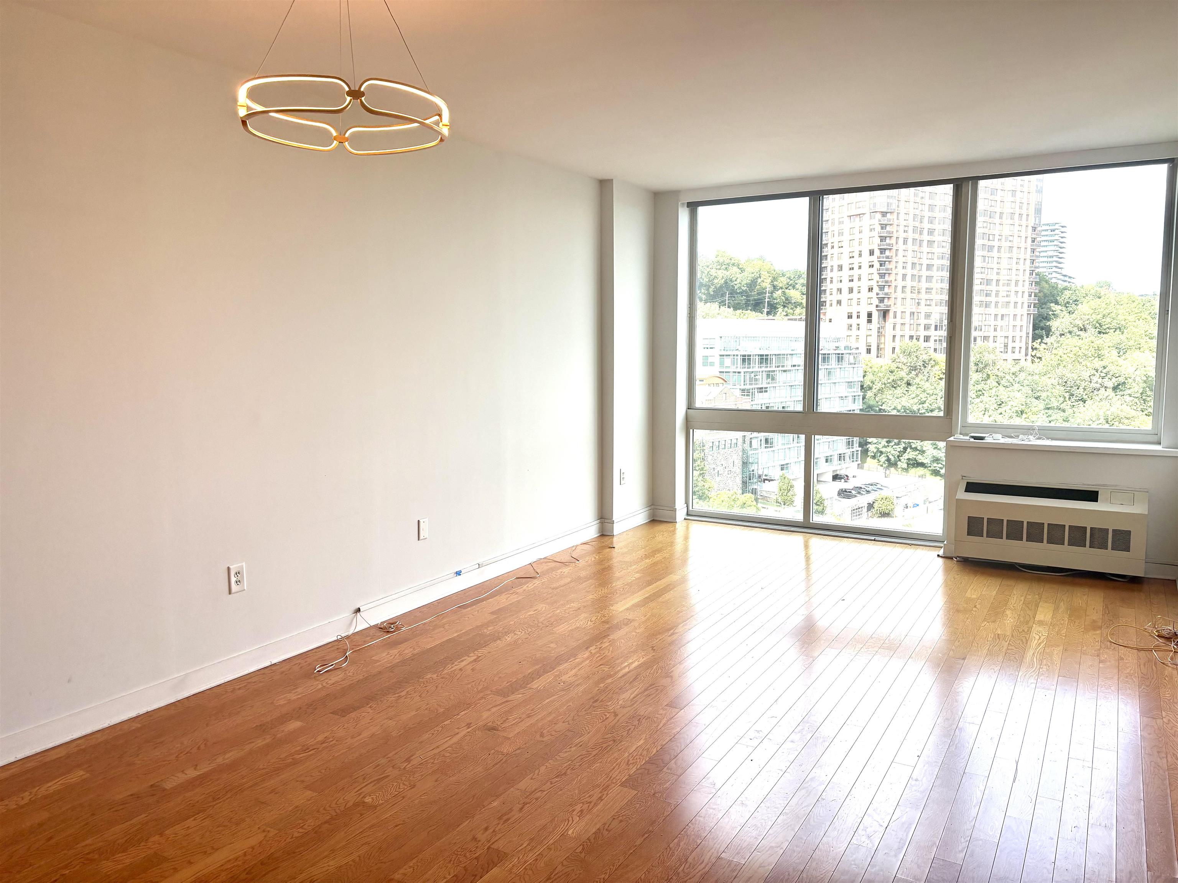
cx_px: 589
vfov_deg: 53.1
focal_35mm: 26
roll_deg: +0.2
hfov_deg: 67.3
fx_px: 885
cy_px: 442
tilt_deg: -6.0
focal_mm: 5.96
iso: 64
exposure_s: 1/791
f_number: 1.6
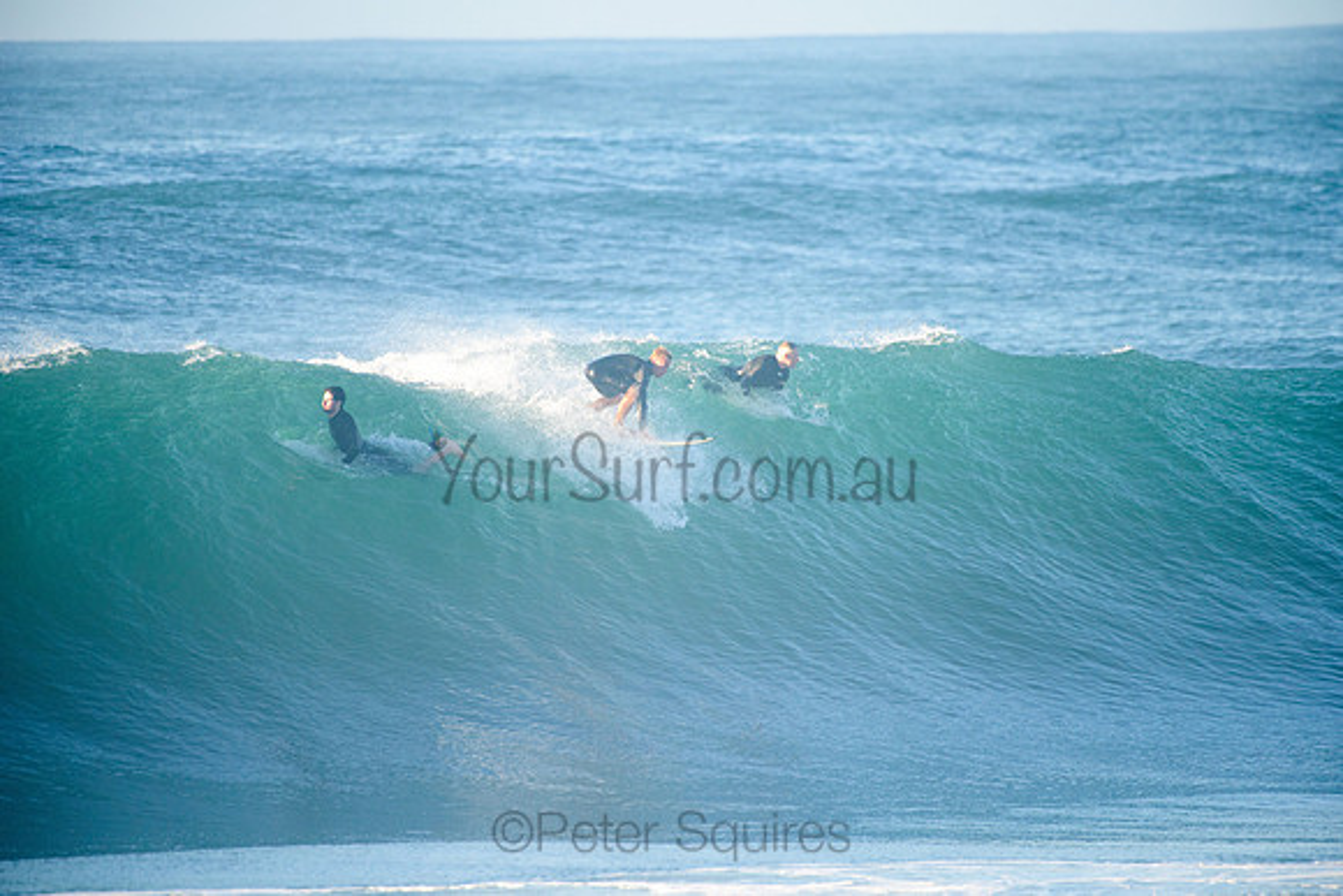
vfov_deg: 2.8
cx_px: 672
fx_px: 18660
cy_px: 448
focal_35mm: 500
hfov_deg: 4.1
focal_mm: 500
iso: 500
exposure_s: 1/1600
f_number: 5.6
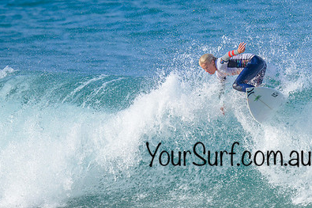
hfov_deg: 1.3
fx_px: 13981
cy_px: 110
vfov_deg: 0.9
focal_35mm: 1614
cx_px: 313
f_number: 6.3
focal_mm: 800
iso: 360
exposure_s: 1/2000
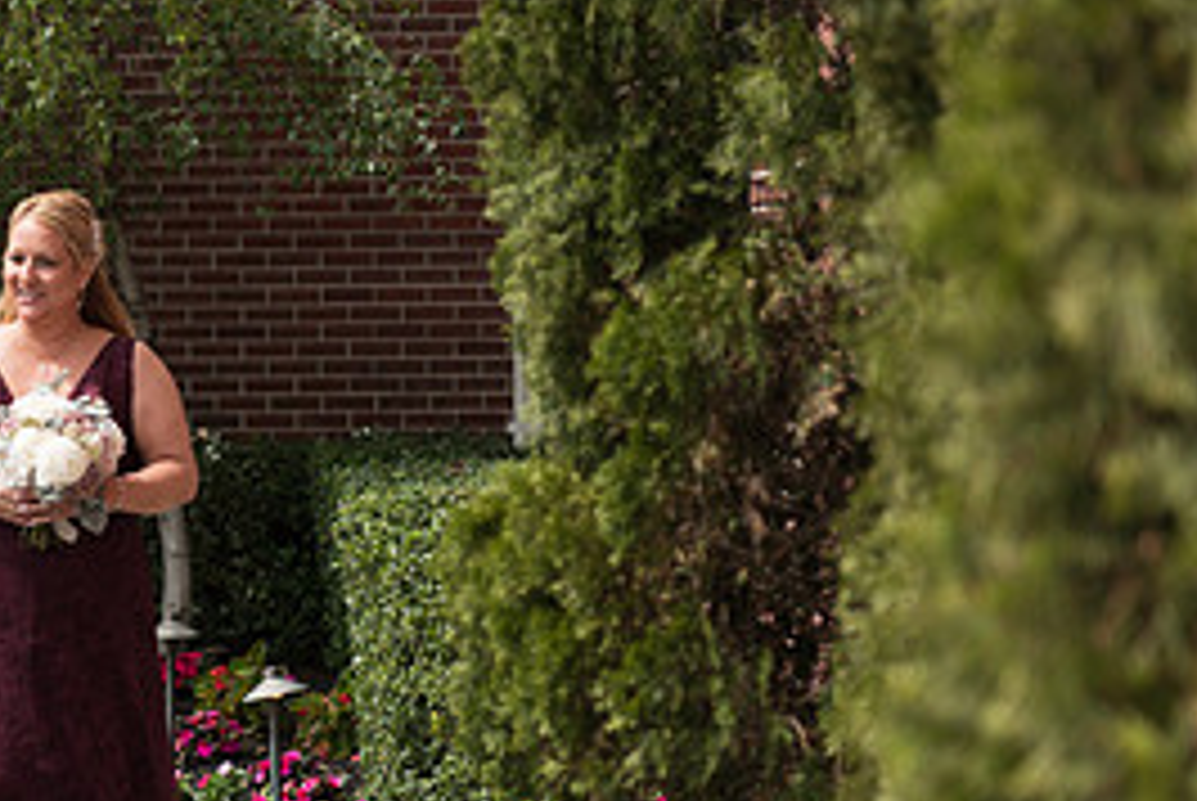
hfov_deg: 16.5
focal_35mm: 122
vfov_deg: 11.2
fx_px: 4061
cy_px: 574
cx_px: 36
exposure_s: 1/800
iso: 64
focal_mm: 56
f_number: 2.8
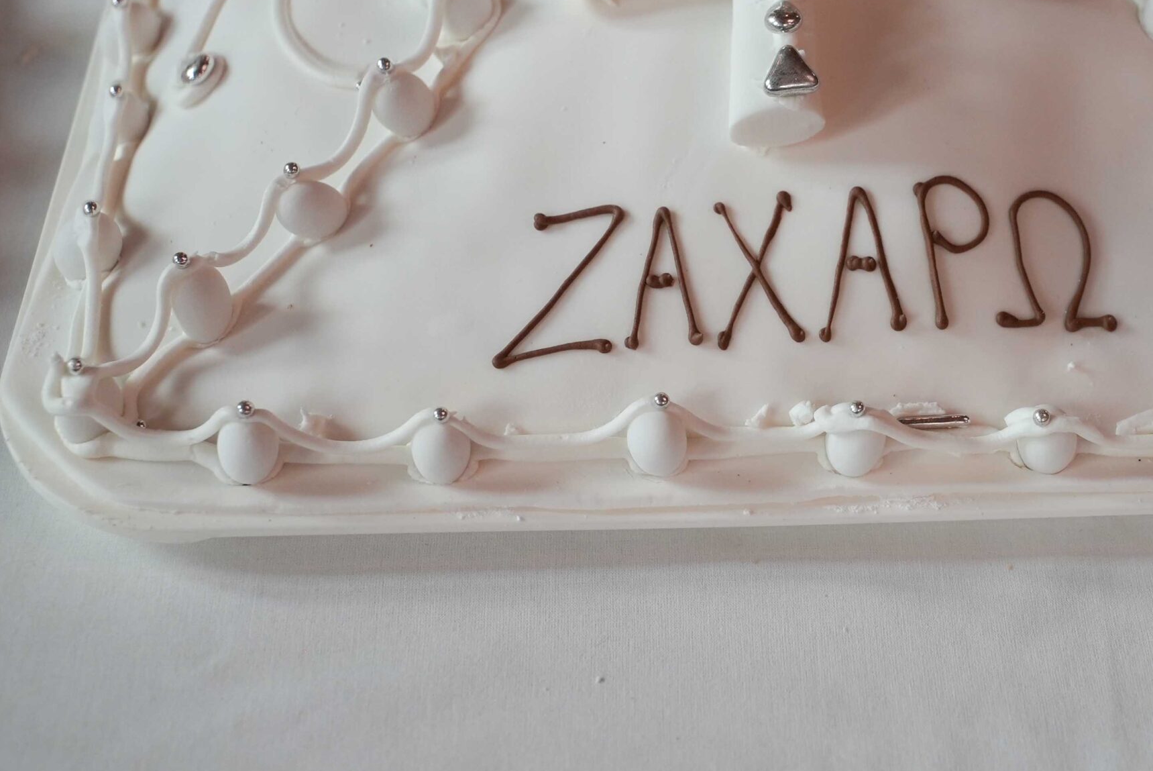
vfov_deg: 20.2
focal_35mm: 67
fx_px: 2147
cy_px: 209
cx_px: 804
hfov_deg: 29.8
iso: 1600
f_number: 4
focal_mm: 45
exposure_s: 1/160
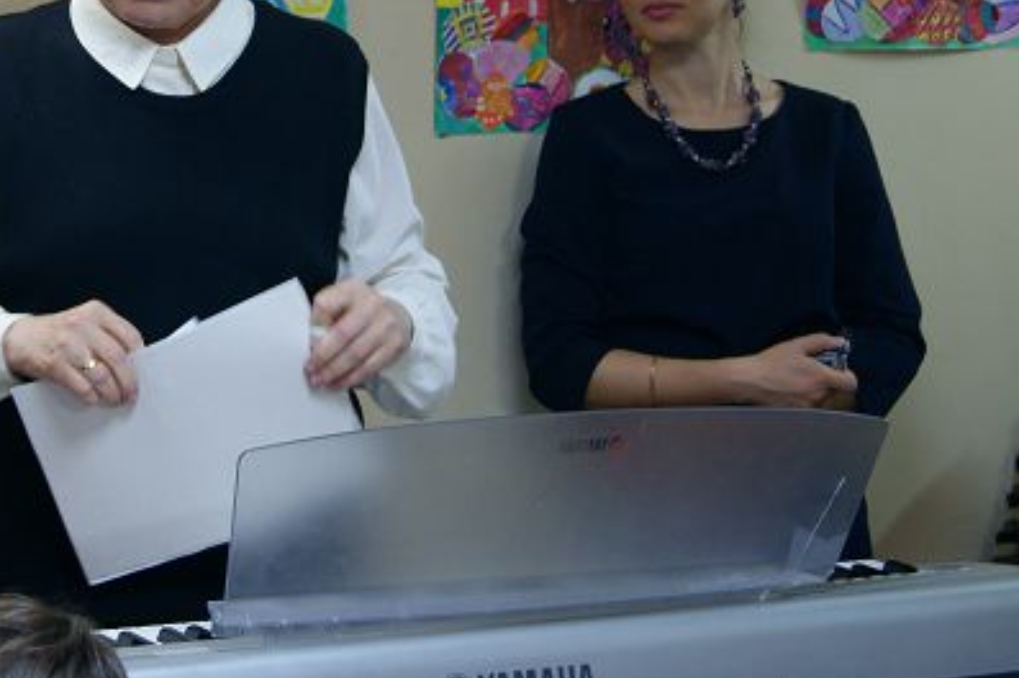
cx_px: 177
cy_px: 167
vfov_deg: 11.3
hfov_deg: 16.8
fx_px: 3422
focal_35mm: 121
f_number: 5.6
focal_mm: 40
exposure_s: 1/15
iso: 400
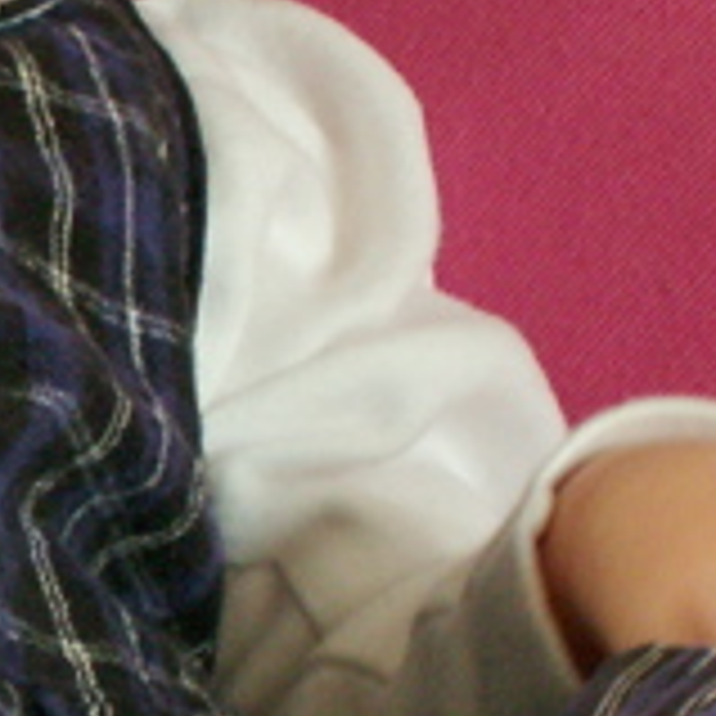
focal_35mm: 356
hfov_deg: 4.9
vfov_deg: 4.9
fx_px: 8331
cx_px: -435
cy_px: 444
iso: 125
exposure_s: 1/40
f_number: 3.2
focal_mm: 12.51
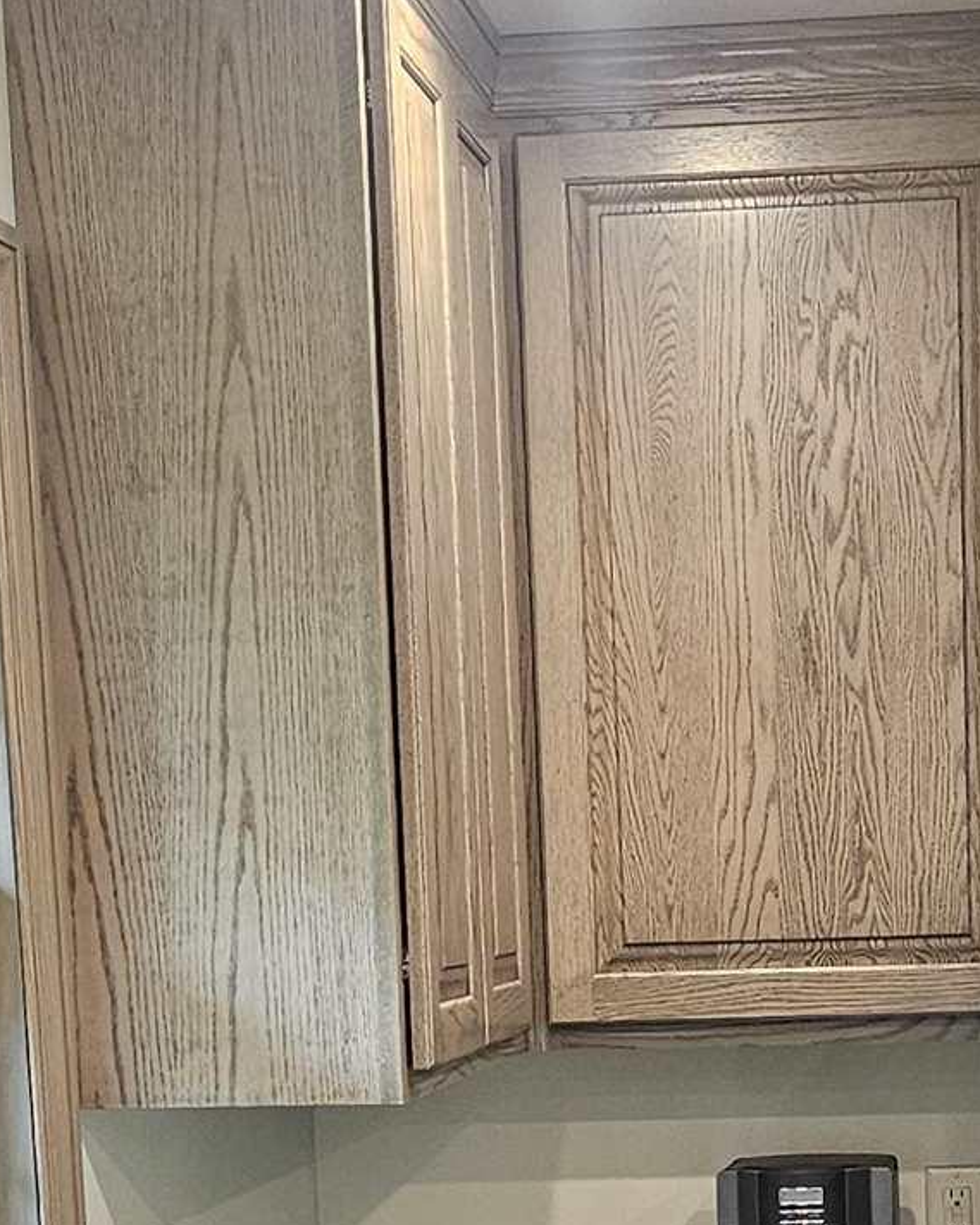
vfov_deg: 18.8
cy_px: 1428
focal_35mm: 97
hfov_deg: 15.8
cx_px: 753
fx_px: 3516
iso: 250
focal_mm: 5.4
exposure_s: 1/120
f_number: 1.8
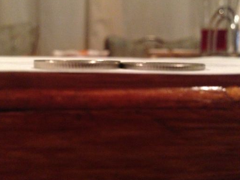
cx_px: 110
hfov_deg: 47.8
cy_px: 78
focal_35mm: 39
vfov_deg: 36.8
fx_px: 270
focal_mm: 4.13
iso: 800
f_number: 2.4
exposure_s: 1/15
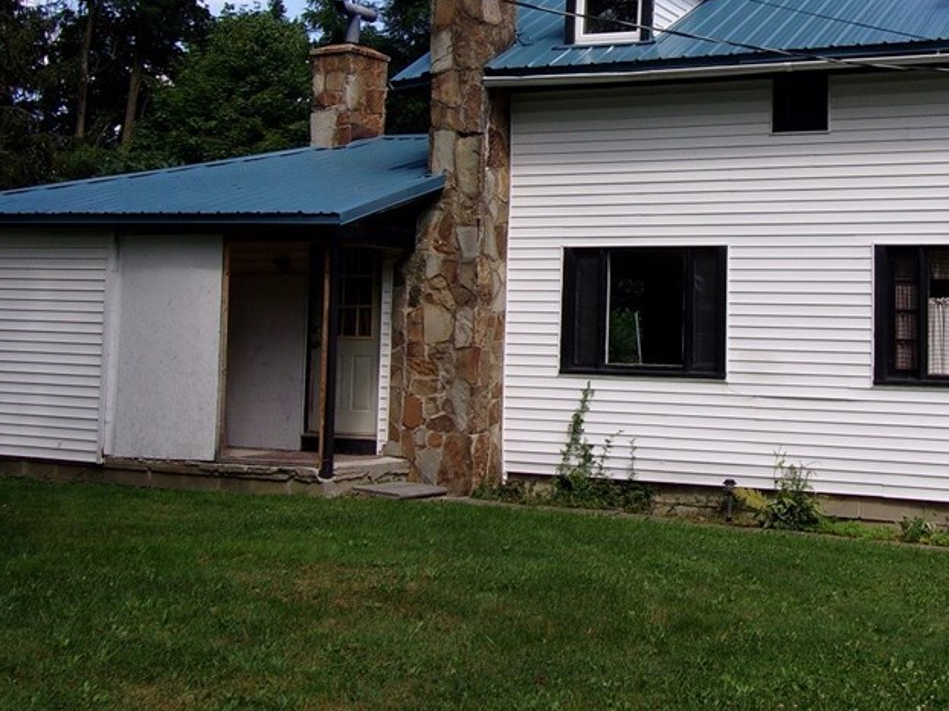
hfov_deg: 34.0
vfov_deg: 25.8
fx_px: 1535
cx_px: 645
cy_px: 182
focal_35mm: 56
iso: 80
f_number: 11.6
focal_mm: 6.1
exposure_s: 1/70
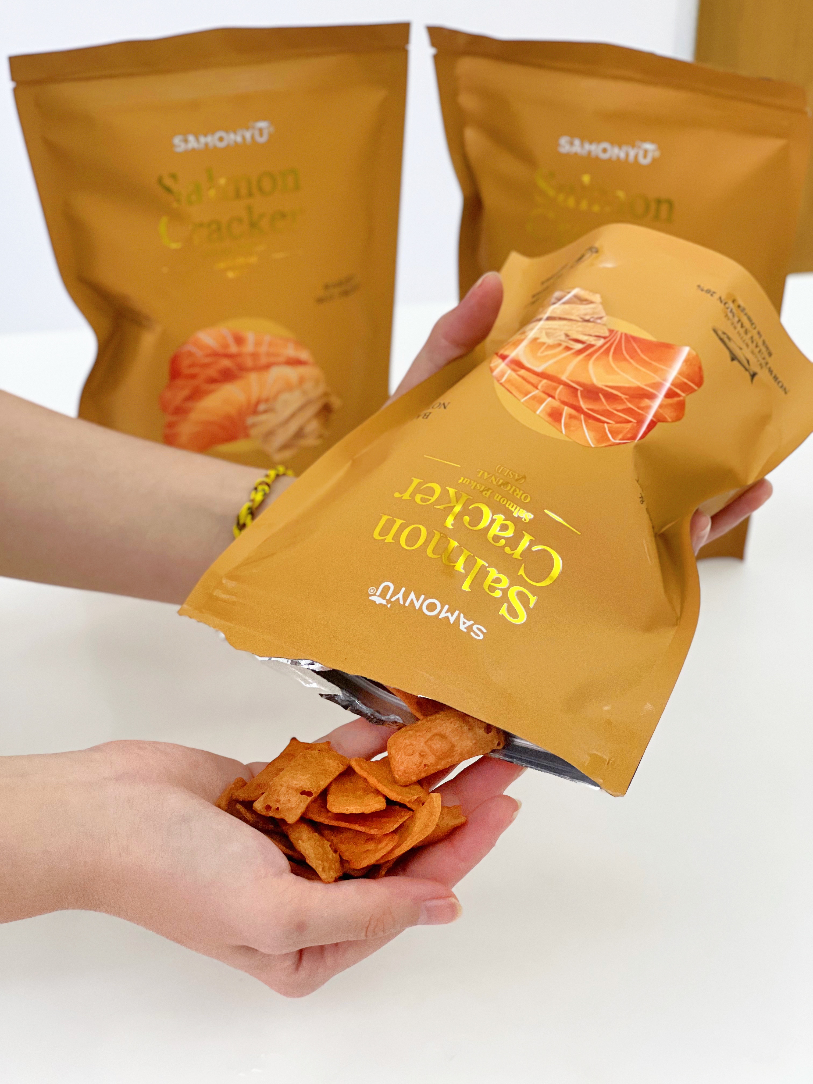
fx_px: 2411
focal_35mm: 77
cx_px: 406
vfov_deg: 25.3
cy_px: 542
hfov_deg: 19.1
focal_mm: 9
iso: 250
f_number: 2.8
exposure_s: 1/121
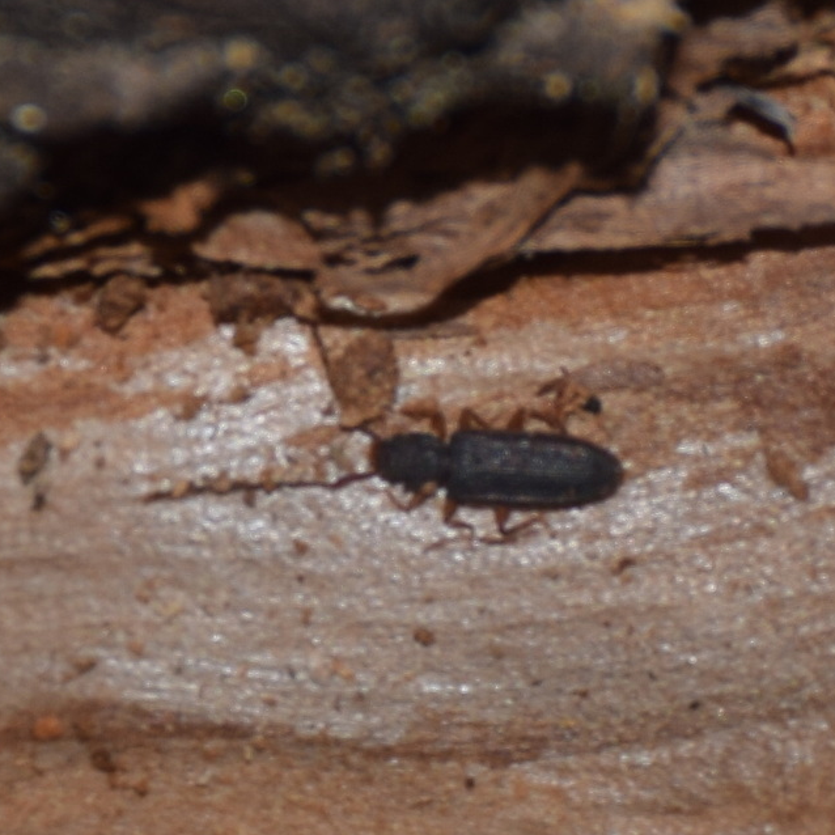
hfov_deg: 6.5
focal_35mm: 268
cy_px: 418
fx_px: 7314
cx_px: 444
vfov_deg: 6.5
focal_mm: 140
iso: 125
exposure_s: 1/60
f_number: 5.6
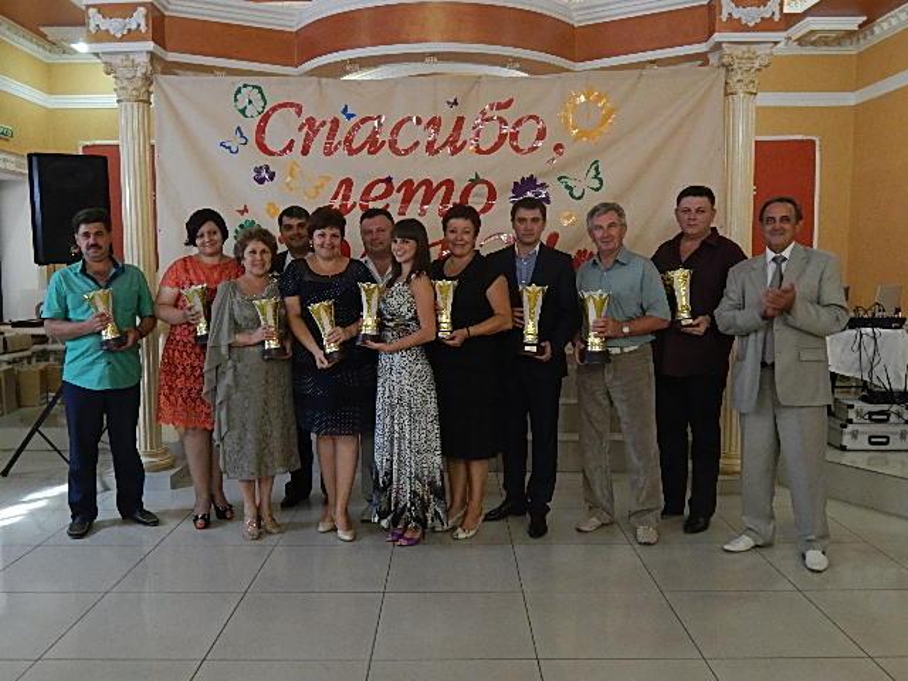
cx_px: 454
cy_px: 340
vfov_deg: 45.4
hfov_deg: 58.4
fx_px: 813
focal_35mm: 31
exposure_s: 1/15
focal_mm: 5.6
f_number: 3.2
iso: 500
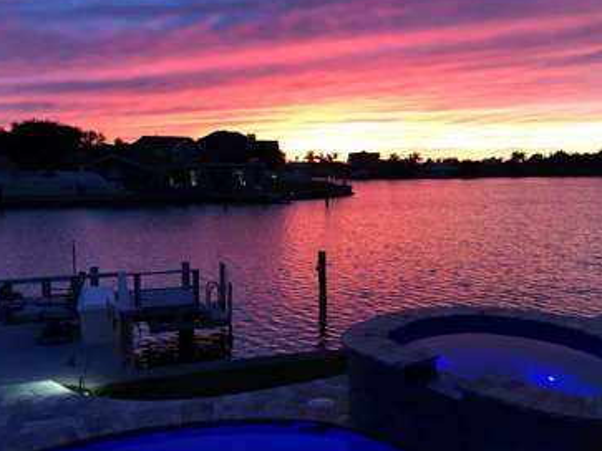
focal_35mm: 37
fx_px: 643
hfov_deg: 49.9
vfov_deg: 38.6
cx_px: 352
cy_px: 222
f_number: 1.8
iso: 40
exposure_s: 1/24
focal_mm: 3.99
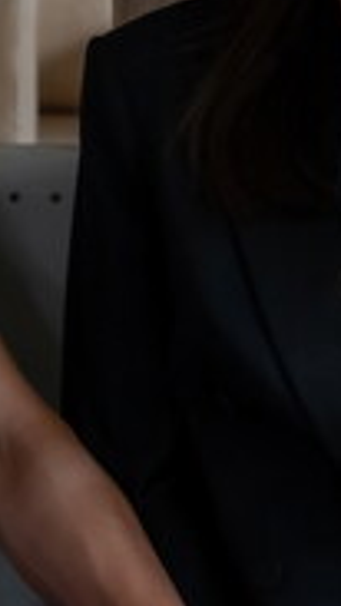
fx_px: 3872
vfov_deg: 8.9
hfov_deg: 5.0
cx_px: 30
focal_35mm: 241
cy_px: 159
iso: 3200
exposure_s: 1/200
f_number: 5
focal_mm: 70
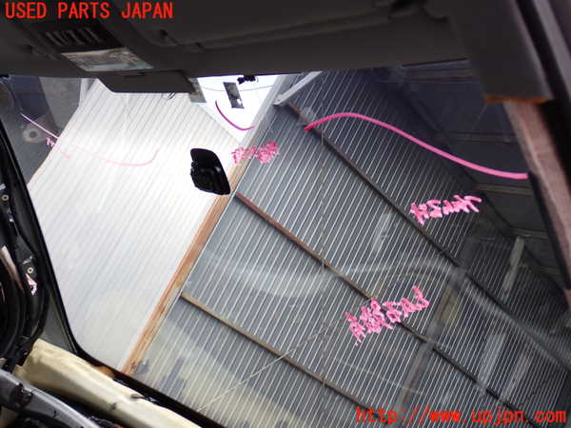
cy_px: 214
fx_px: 726
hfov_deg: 42.9
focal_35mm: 44
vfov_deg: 32.9
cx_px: 286
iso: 100
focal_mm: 7.84
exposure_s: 1/80
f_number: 2.9
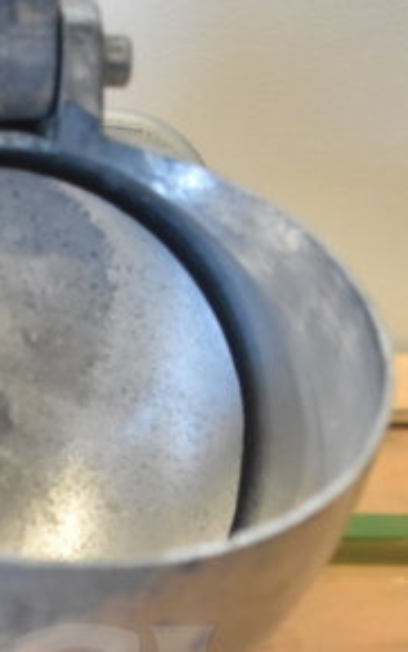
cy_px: 803
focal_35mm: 111
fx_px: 1967
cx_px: 11
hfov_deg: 11.7
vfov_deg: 17.8
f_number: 3.8
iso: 1800
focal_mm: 23
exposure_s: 1/40
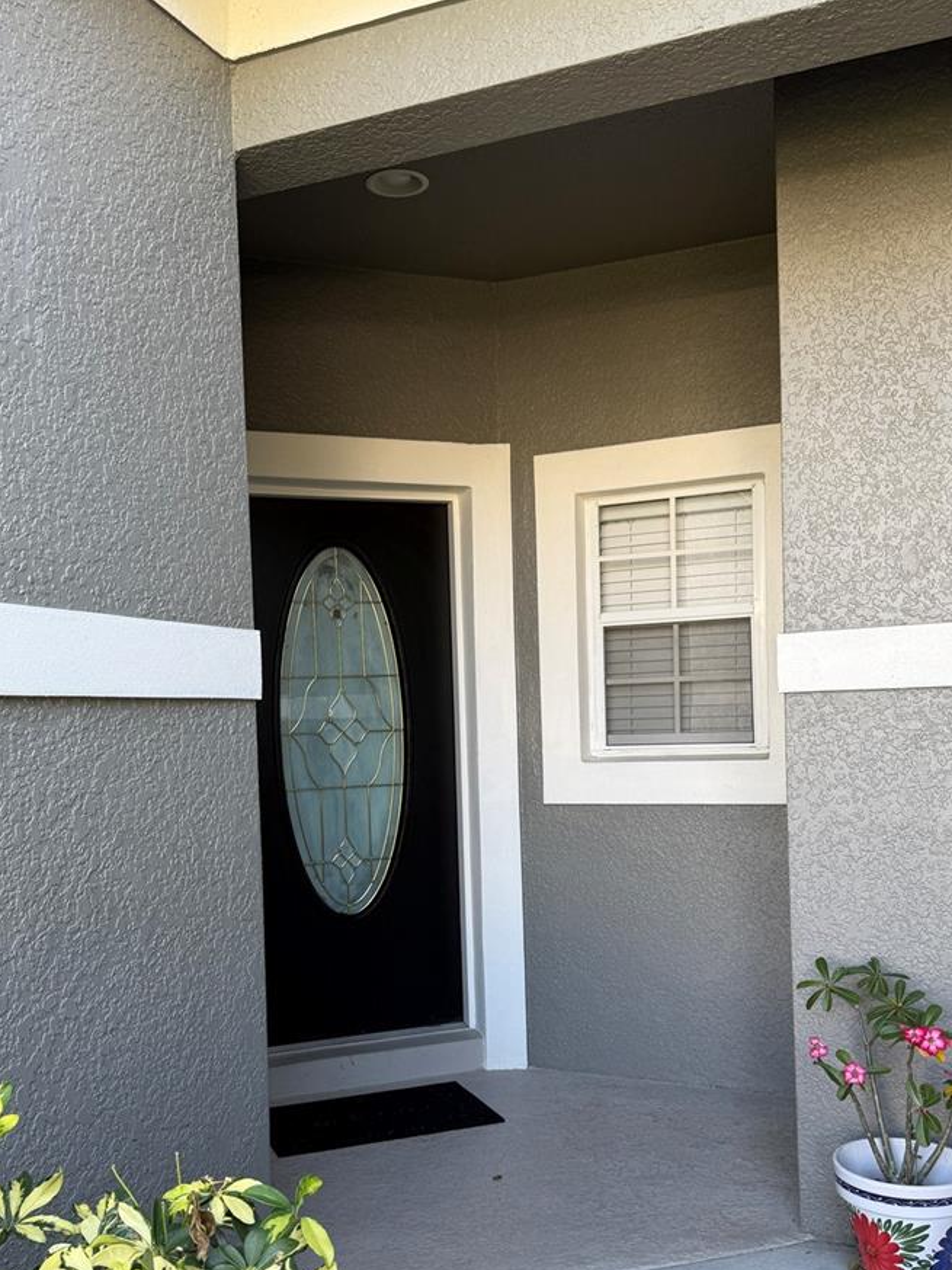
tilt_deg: -0.8
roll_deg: +1.7
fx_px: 1210
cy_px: 754
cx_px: 443
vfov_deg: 55.0
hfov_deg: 42.9
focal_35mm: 33
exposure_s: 1/144
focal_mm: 6.76
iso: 50
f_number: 1.78
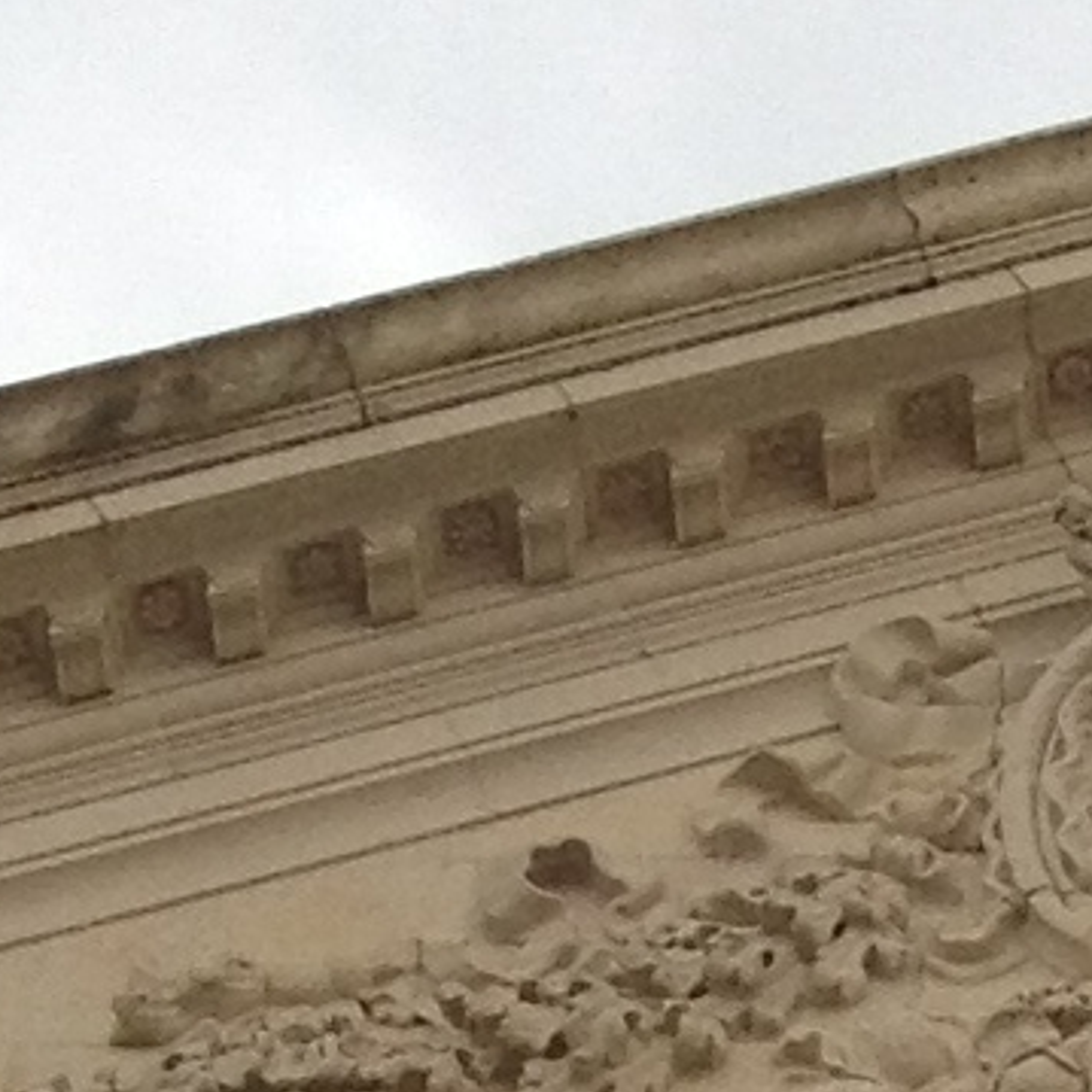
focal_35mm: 281
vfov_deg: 5.5
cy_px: 4112
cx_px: 1828
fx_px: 10029
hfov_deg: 6.1
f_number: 2.4
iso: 64
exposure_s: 1/183
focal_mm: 4.28
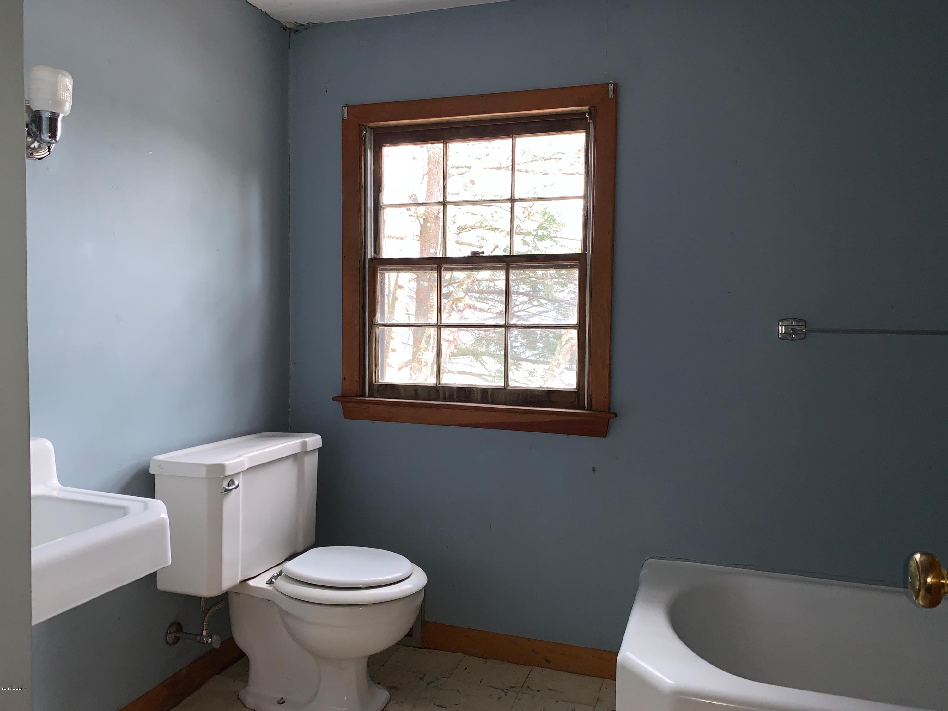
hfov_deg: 67.3
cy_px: 356
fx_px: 712
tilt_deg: -3.2
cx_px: 474
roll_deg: -1.7
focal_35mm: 26
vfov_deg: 53.1
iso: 32
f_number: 1.8
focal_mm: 4.25
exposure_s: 1/17
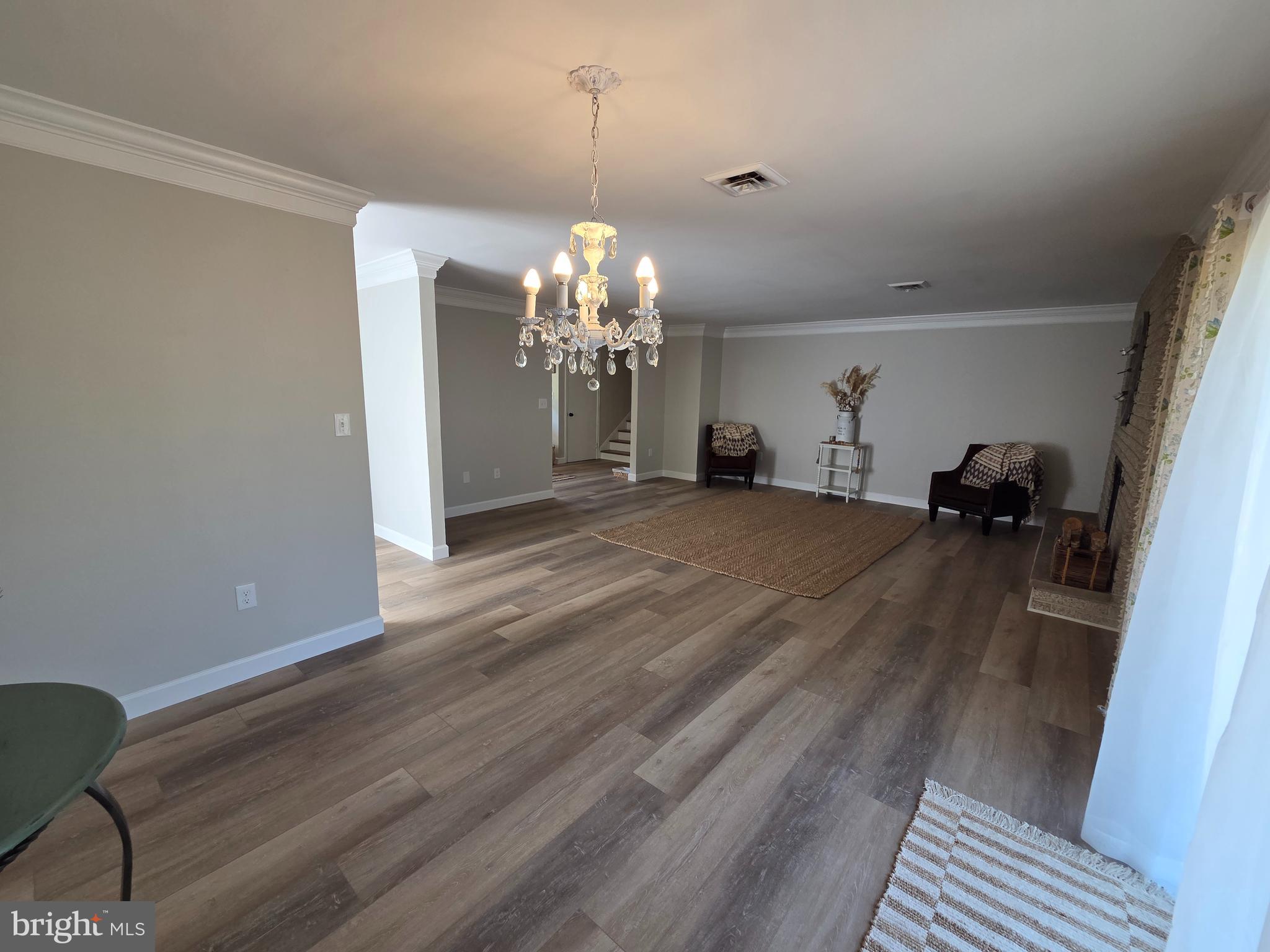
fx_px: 477
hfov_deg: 106.2
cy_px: 476
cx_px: 635
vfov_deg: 89.9
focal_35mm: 13
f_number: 2.2
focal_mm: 2.2
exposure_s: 1/120
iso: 100
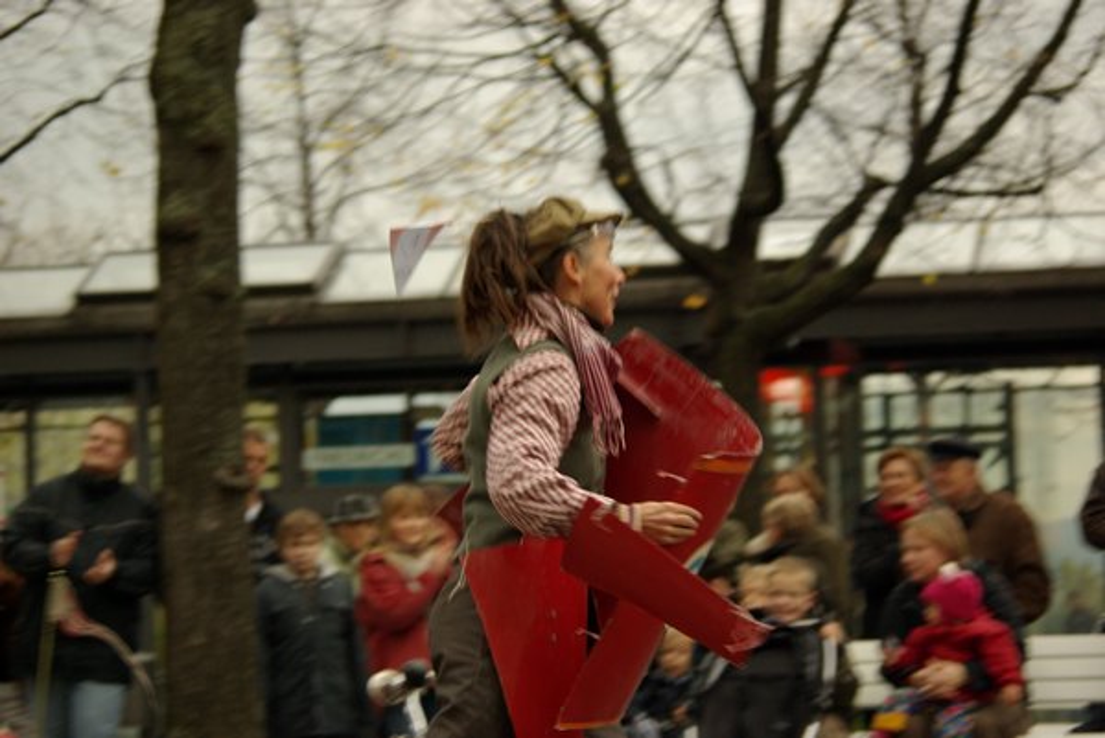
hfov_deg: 18.7
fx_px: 3363
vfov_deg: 12.5
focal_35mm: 110
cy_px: 369
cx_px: 552
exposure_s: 1/45
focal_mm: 73
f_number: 4.5
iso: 400
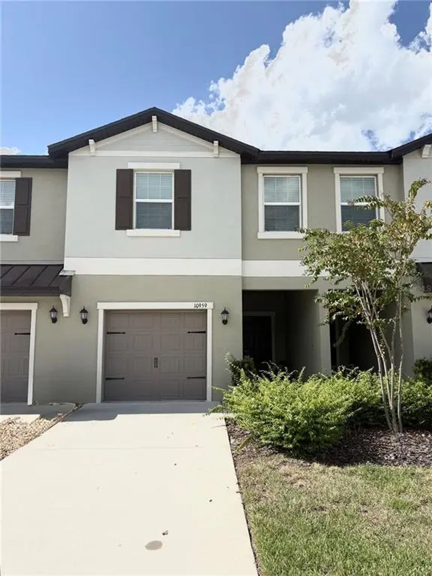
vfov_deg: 67.3
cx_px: 216
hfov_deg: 53.1
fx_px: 433
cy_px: 288
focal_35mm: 26
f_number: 1.6
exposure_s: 1/4950
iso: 50
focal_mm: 5.96
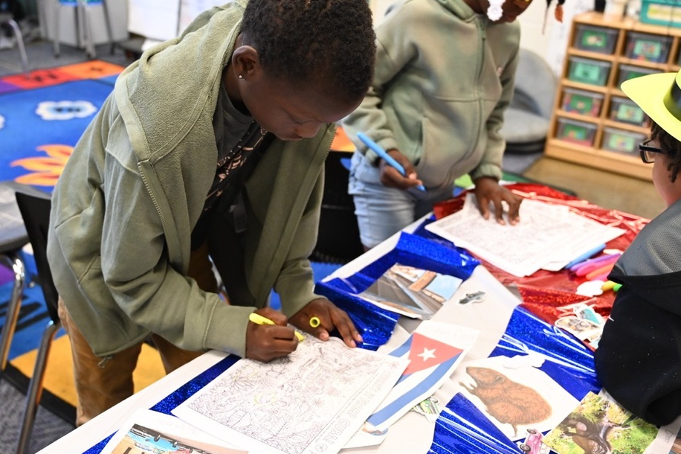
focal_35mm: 38
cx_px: 314
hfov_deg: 50.7
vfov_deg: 35.0
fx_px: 719
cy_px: 227
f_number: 4
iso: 3200
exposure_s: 1/125
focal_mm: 34
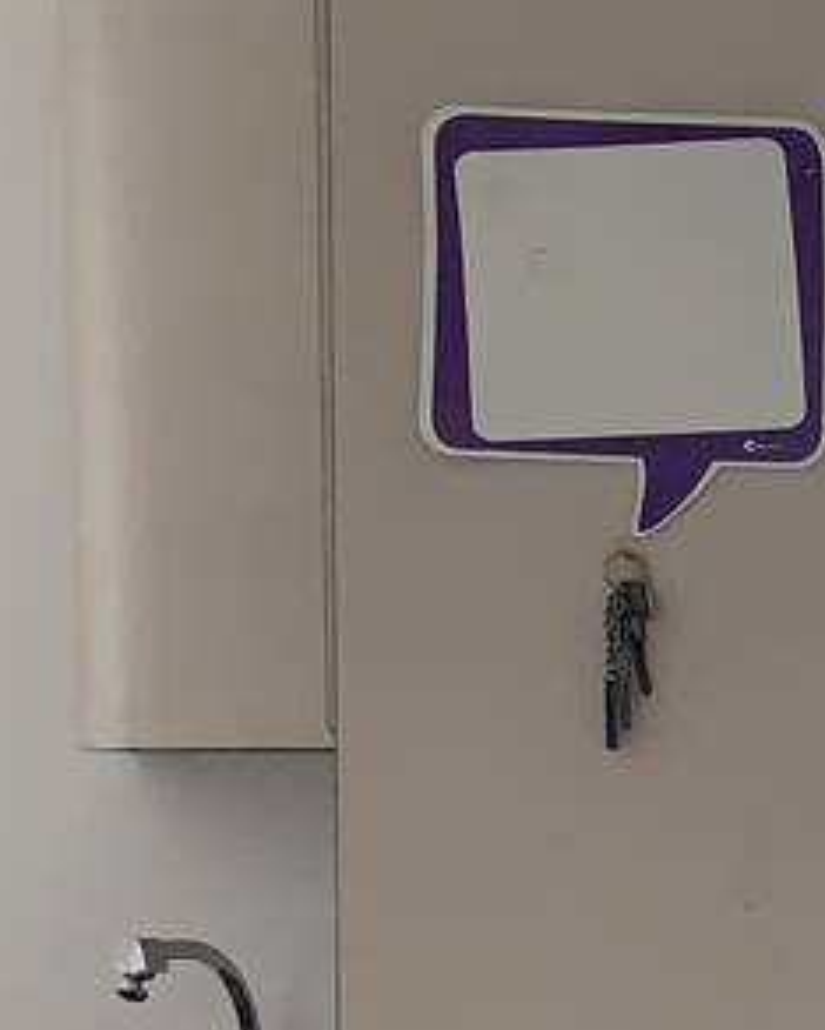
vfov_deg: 15.2
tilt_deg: -3.9
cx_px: 2070
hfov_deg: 10.4
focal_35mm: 125
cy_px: 931
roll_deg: +0.1
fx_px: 3811
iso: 100
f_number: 1.8
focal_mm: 4.25
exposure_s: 1/105
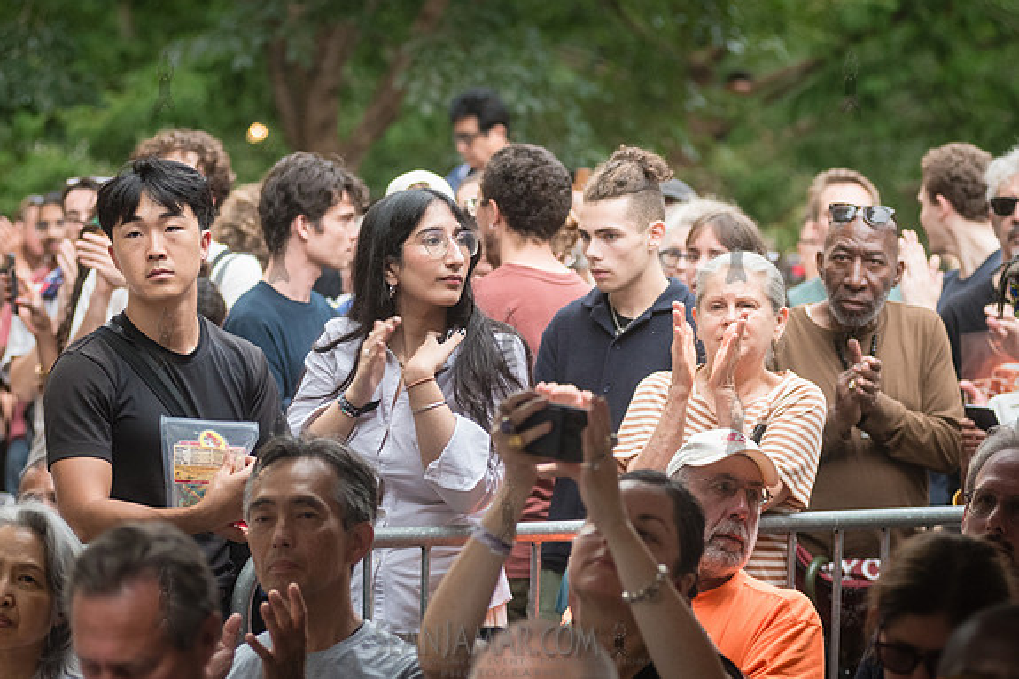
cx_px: 507
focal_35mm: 138
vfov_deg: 9.9
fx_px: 3905
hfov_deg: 14.9
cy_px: 338
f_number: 3.5
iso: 2000
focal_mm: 105
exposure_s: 1/200
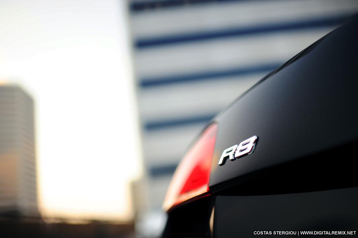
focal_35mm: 35
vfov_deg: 37.8
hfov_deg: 54.5
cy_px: 119
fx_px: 348
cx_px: 179
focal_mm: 35
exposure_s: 1/500
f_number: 1.4
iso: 320
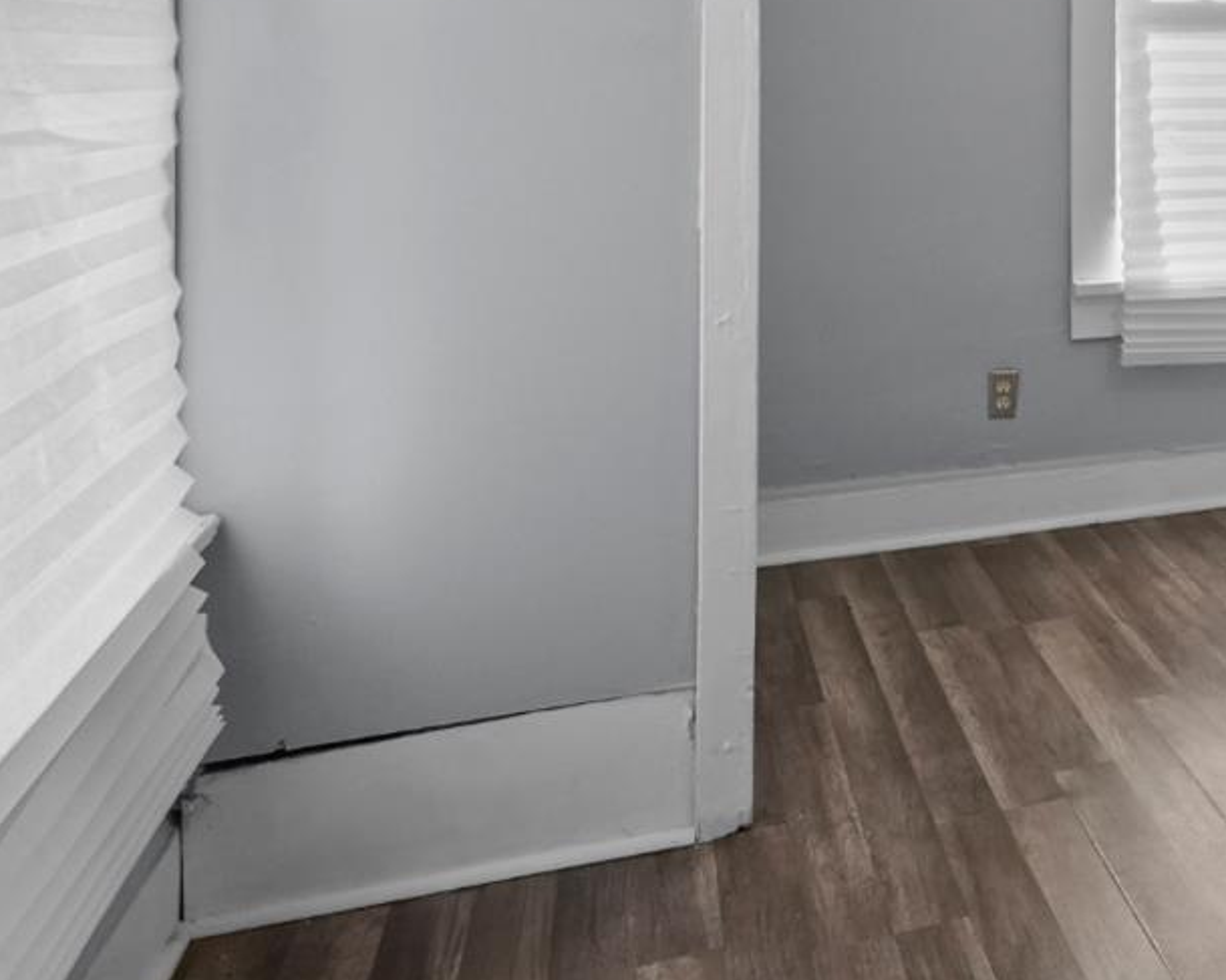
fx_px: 1342
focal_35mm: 37
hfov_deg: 41.7
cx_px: 1262
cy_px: 42
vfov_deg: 36.8
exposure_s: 1/125
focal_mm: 16
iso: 3200
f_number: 9
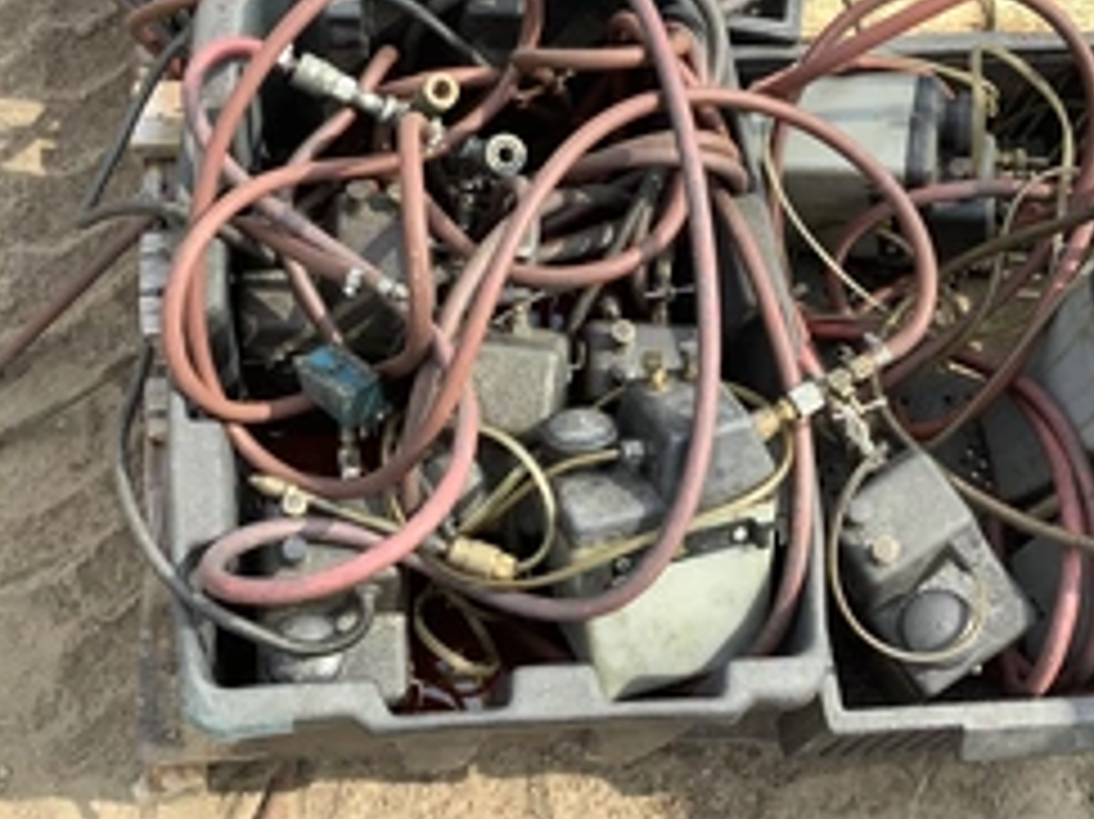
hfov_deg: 37.5
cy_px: 248
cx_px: 549
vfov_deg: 28.3
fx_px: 1611
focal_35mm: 51
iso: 25
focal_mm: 3.3
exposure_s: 1/390
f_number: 2.4
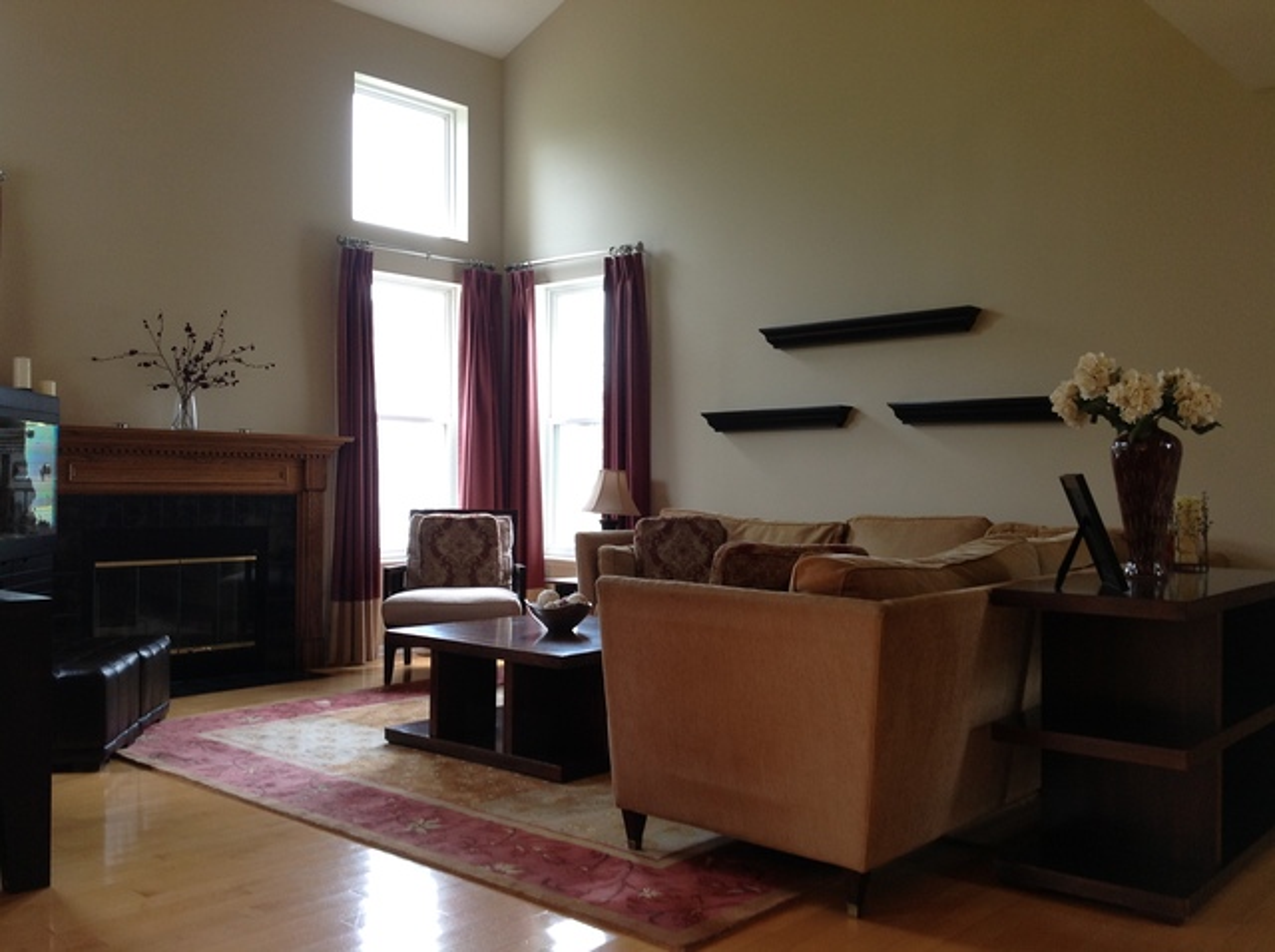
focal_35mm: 35
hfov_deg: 52.7
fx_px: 1287
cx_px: 638
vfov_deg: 40.6
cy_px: 476
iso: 80
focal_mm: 4.28
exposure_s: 1/30
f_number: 2.4
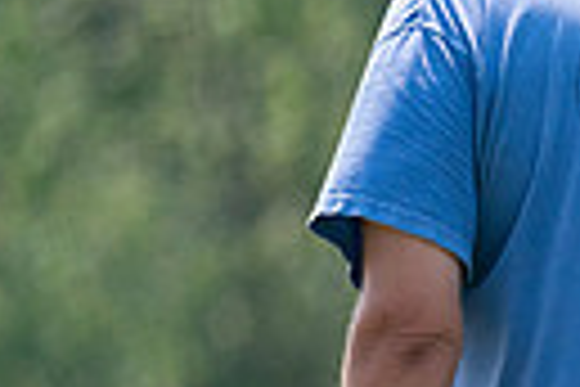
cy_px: 619
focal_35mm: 2237
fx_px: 36038
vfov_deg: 0.6
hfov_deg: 0.9
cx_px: 1164
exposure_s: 1/4000
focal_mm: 496
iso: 2500
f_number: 6.3
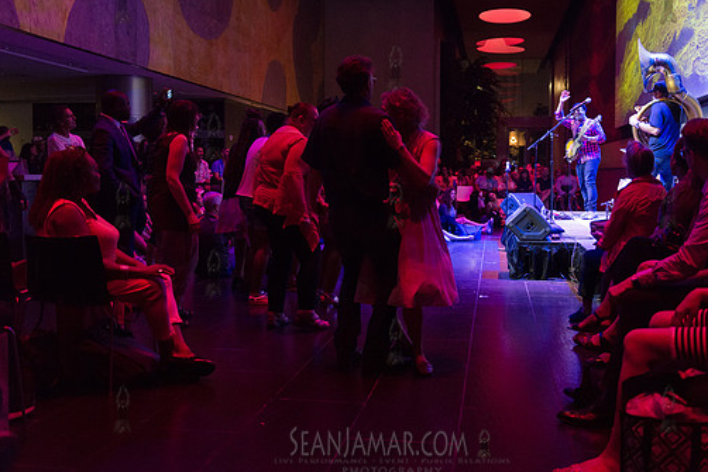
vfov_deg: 35.9
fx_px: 728
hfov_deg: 51.8
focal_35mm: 37
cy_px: 204
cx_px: 395
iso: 3200
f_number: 2.8
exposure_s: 1/160
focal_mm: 32
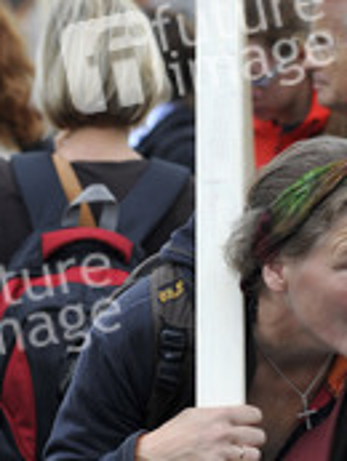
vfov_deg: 6.6
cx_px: 276
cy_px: 184
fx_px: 4005
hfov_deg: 5.0
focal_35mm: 300
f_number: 5
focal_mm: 135
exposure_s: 1/1250
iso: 640
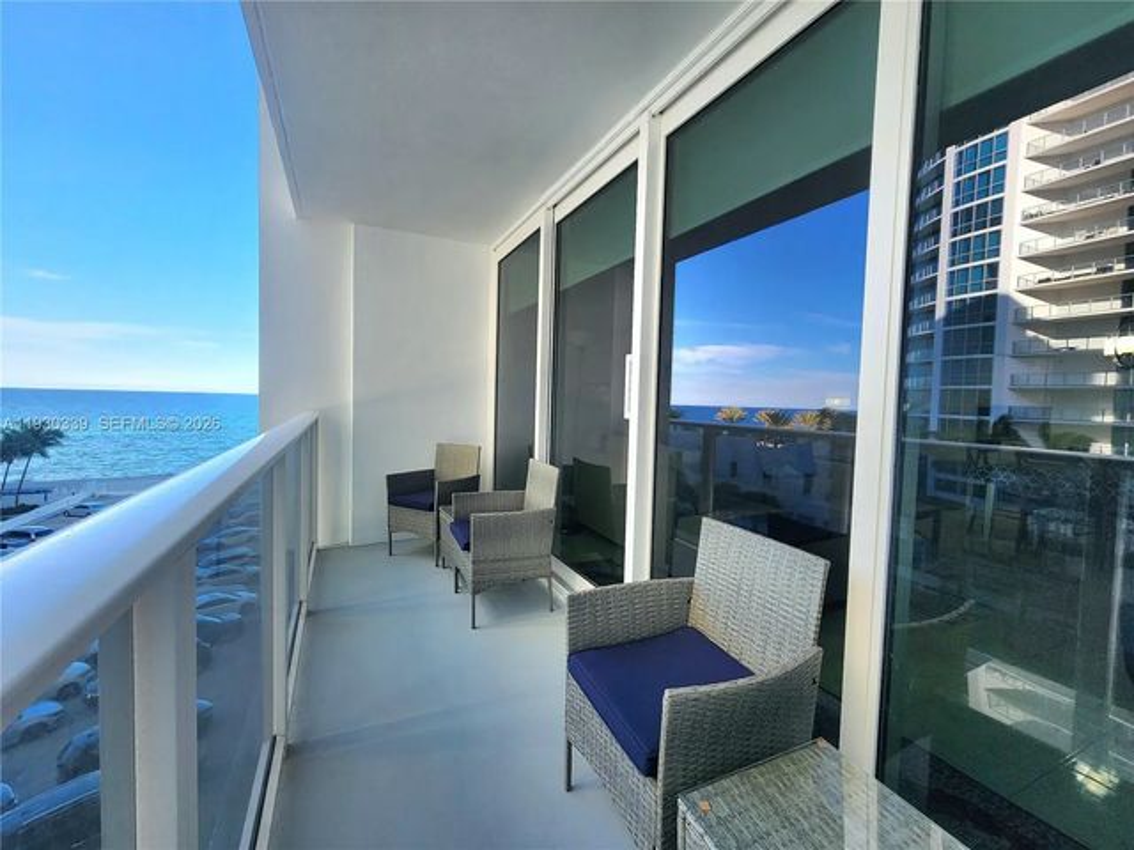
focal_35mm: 13
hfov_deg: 106.2
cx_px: 567
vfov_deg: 89.9
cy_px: 425
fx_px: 426
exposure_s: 1/294
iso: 50
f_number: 2.2
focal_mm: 2.2
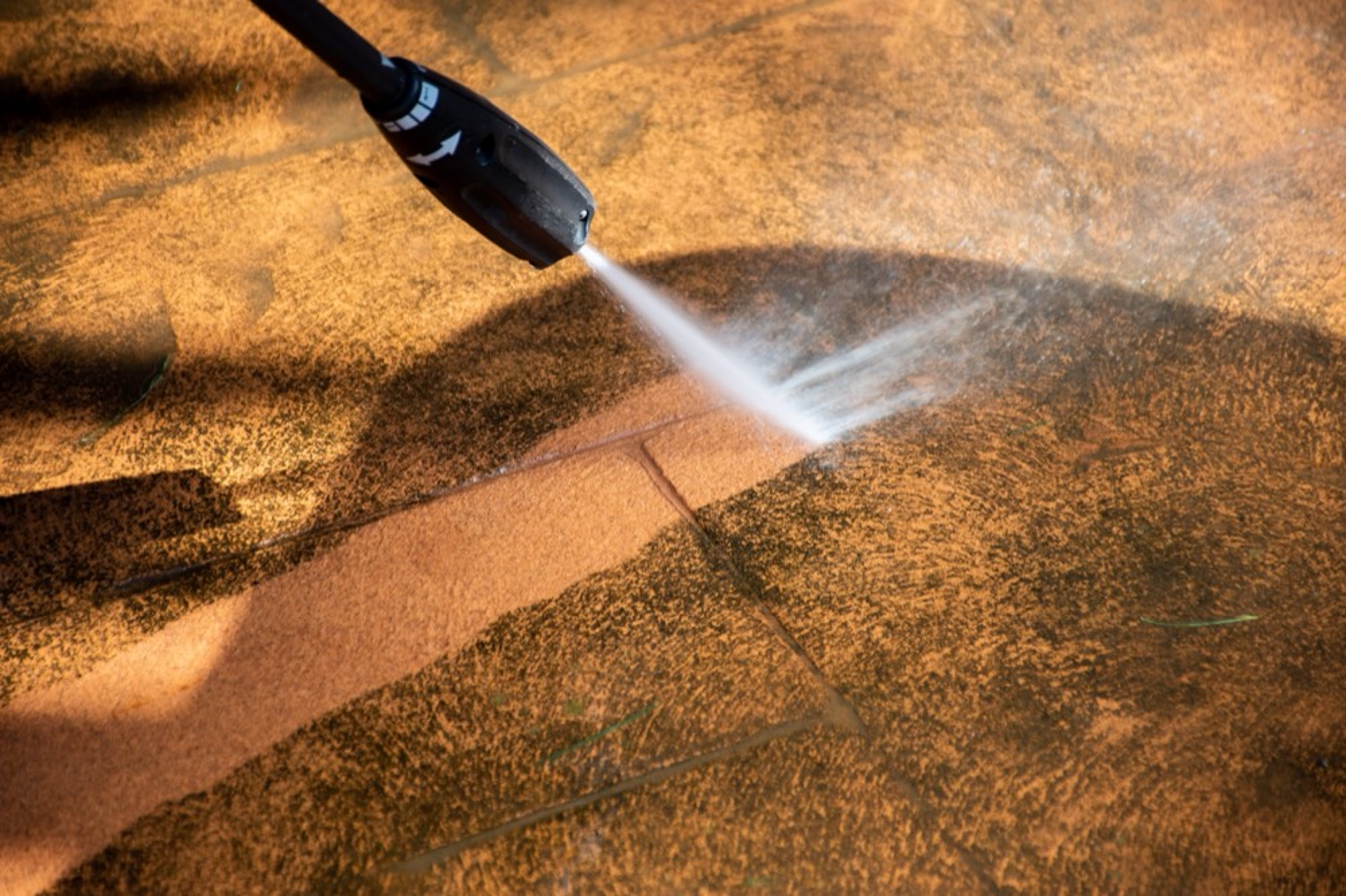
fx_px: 6279
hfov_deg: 12.2
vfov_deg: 8.2
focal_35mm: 168
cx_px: 673
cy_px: 448
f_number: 5.6
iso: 320
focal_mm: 112
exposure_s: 1/800
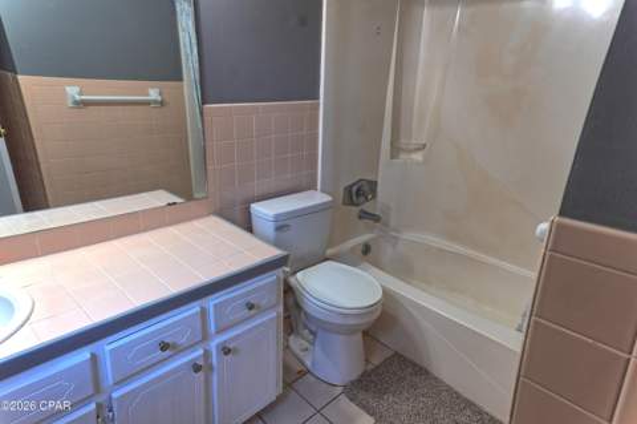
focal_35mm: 24
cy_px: 212
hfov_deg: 73.8
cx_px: 318
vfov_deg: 53.0
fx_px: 424
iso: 100
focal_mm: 16
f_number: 10
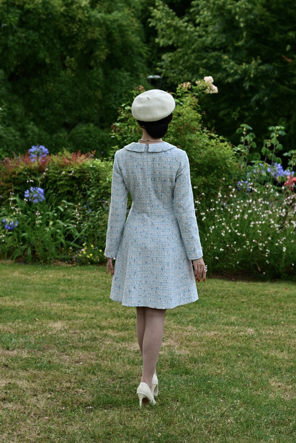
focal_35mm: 75
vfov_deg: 27.0
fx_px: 925
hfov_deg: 18.2
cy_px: 222
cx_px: 148
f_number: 4
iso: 160
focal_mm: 50
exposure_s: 1/1000
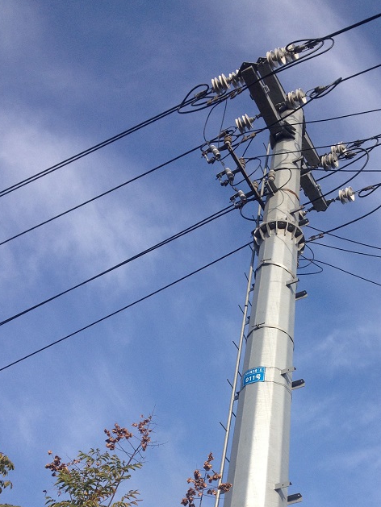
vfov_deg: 34.1
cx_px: 276
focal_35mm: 55
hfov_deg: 26.3
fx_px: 807
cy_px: 390
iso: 64
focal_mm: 4.28
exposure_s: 1/1325
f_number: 2.4
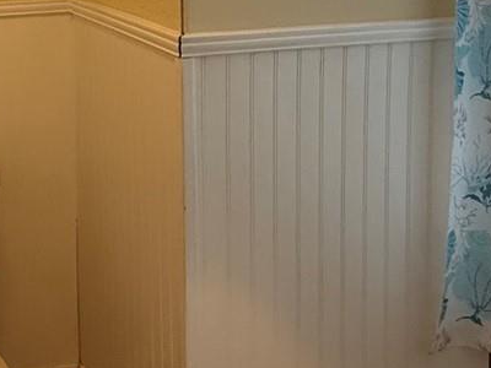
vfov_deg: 24.3
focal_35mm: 56
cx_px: 26
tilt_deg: -2.5
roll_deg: +1.3
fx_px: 794
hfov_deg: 32.2
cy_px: -42
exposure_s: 1/120
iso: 320
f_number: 2.2
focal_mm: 2.22
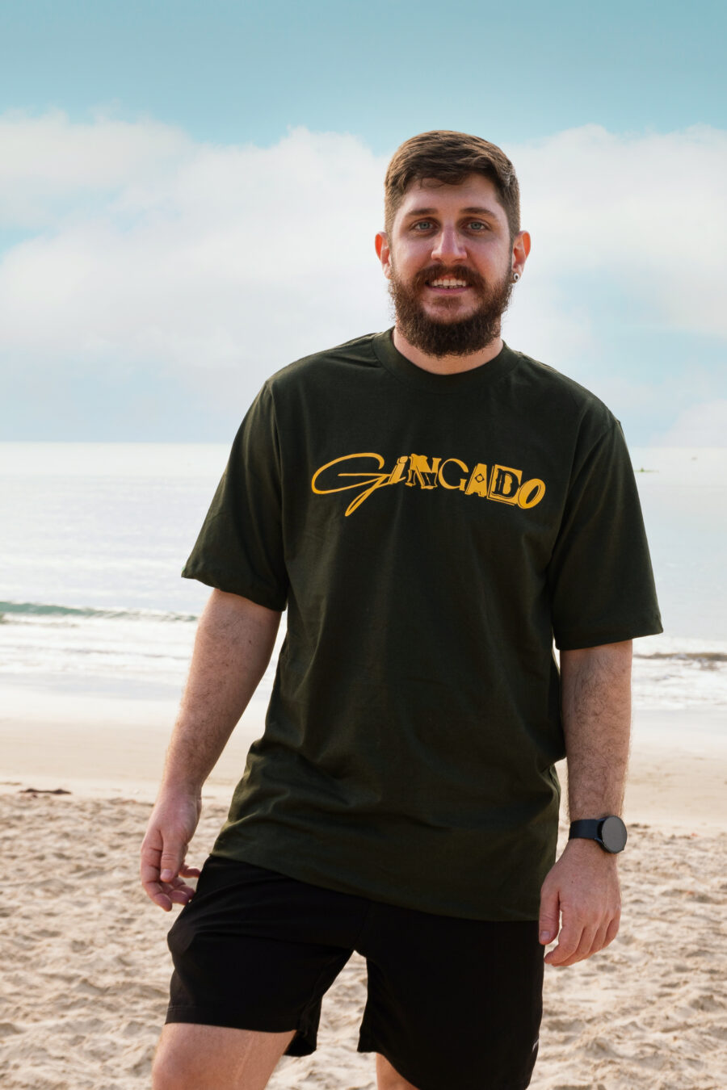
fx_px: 2181
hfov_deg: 18.9
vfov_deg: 28.1
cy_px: 545
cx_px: 364
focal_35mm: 72
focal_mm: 48
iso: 320
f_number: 11
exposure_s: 1/125
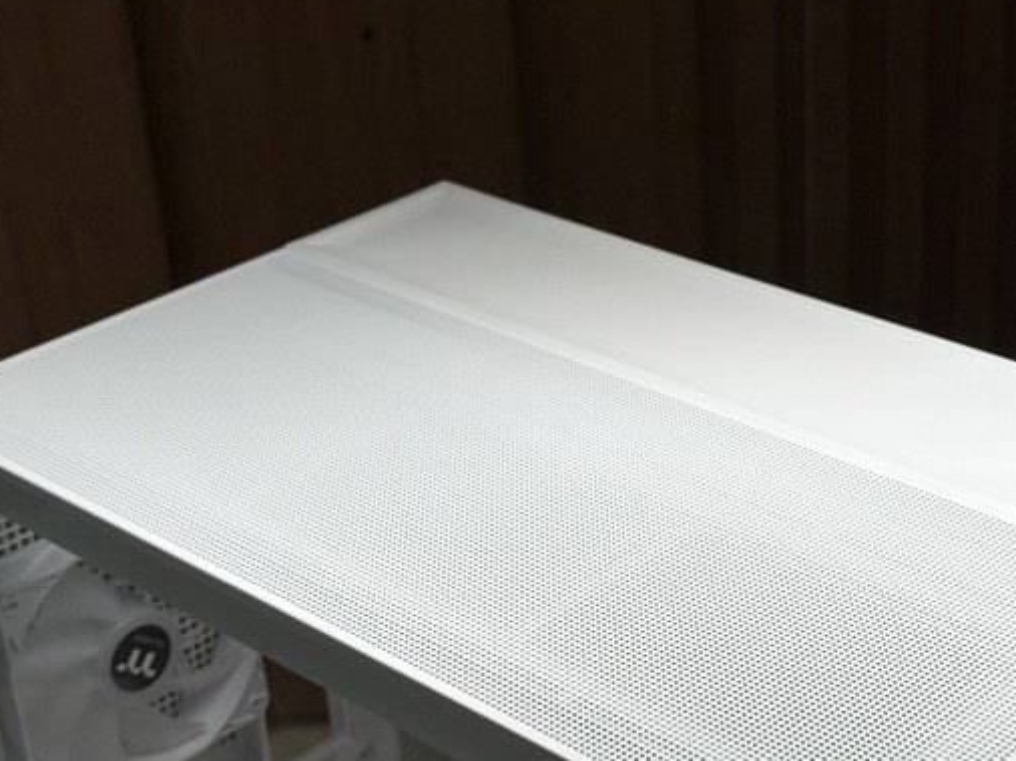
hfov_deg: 26.3
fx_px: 2171
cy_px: 435
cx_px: 624
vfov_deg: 19.9
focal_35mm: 74
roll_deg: +2.6
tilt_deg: -28.9
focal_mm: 6.76
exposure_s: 1/120
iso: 80
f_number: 1.78
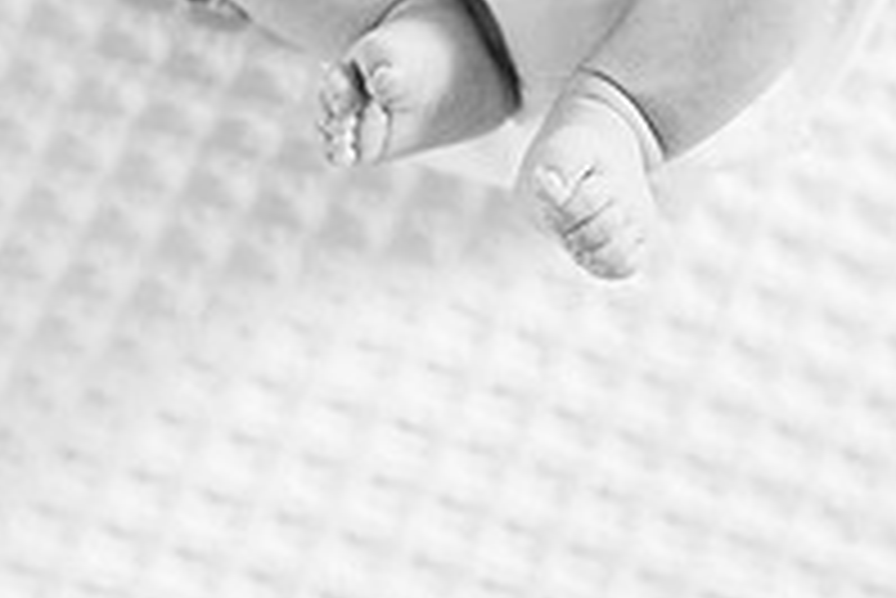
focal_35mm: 70
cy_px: 173
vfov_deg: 19.4
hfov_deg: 28.7
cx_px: 581
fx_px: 1743
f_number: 2.5
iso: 800
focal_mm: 24
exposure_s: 1/200
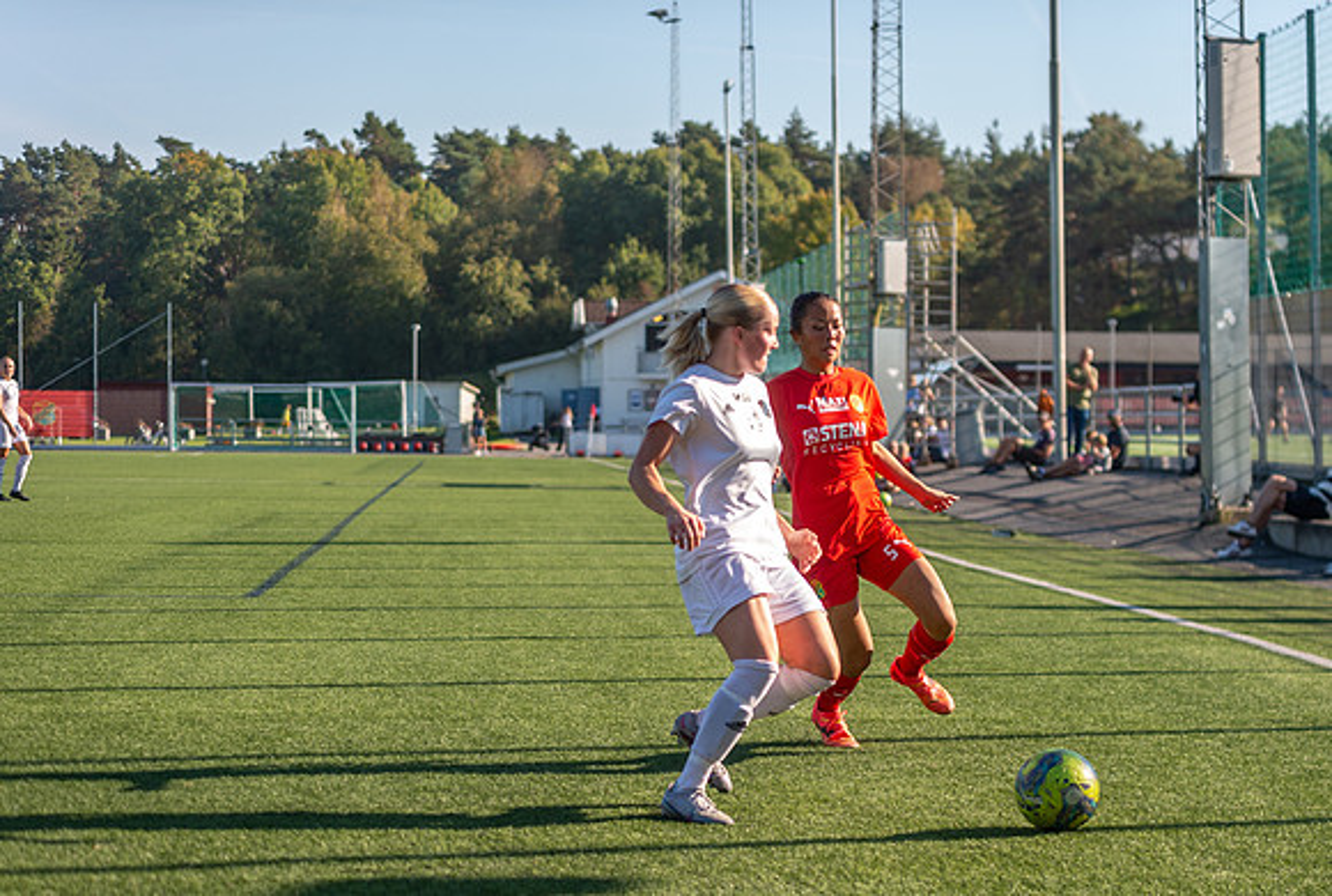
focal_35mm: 86
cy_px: 544
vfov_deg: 15.9
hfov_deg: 23.5
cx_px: 821
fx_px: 3198
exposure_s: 1/2000
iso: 280
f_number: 3.5
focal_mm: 70
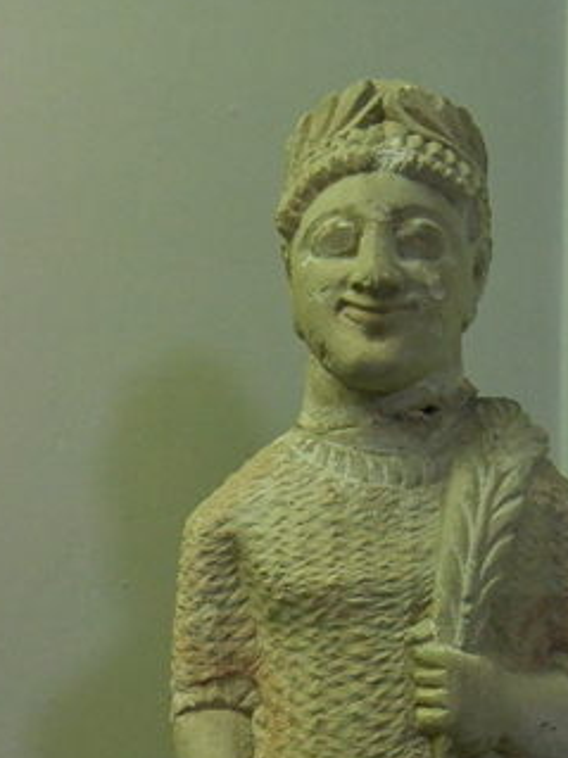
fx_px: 3590
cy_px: 775
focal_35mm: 164
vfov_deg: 11.9
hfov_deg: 9.0
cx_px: 414
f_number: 7.1
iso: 8000
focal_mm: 55
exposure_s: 1/320
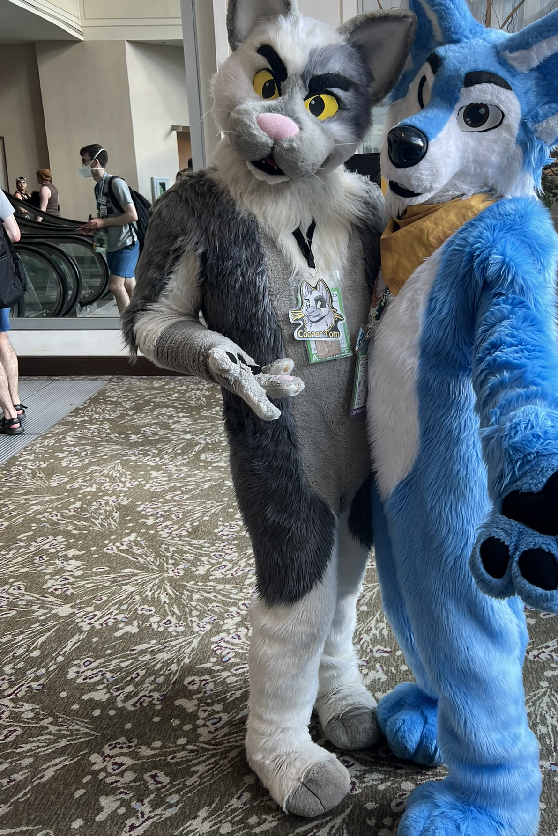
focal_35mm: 31
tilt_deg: -17.6
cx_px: 359
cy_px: 411
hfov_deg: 41.9
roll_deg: +1.2
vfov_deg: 60.3
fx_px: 721
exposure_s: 1/120
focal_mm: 5.7
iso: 50
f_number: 1.5
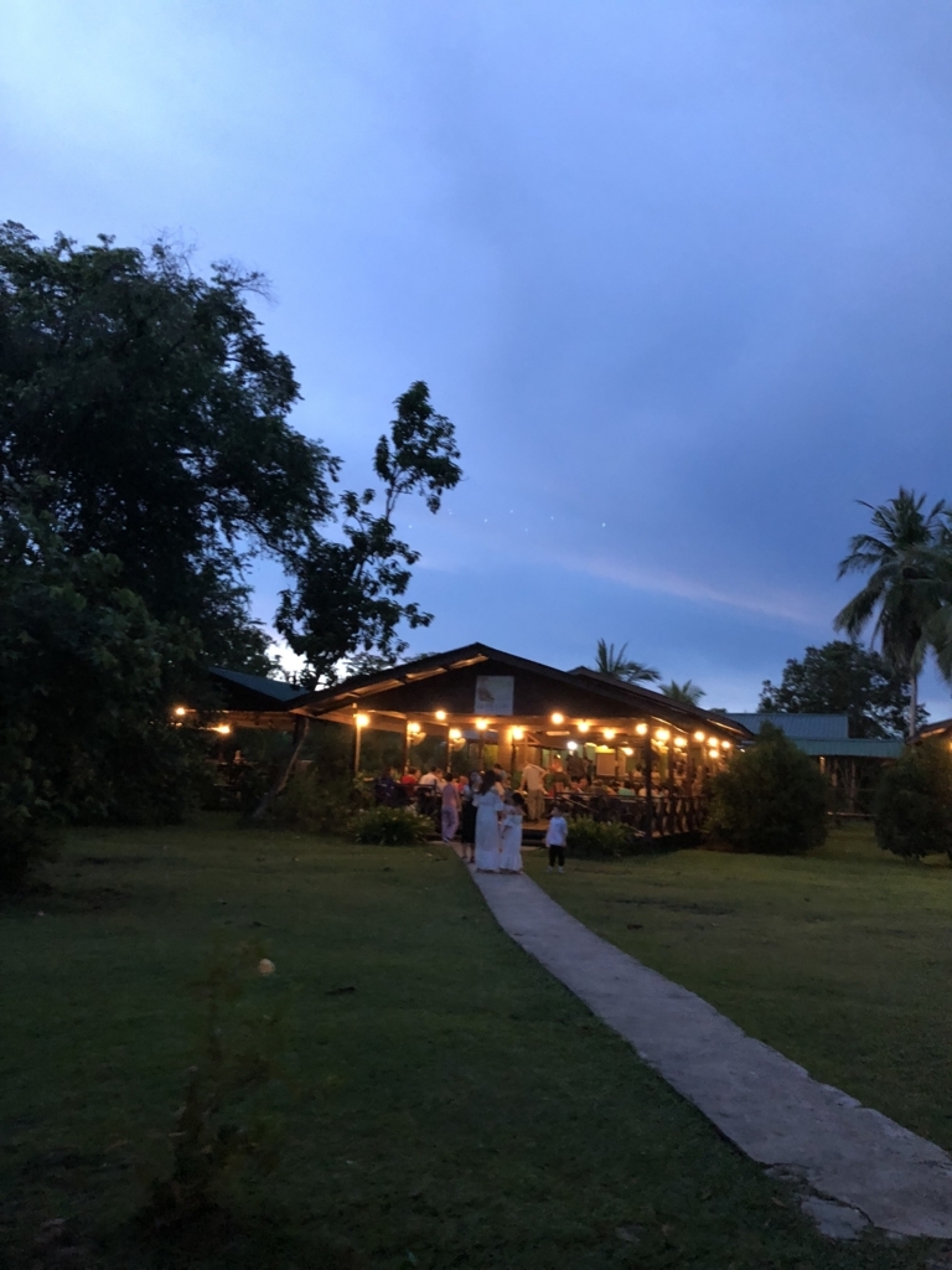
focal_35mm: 28
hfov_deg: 49.7
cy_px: 635
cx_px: 476
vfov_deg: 63.4
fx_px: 1027
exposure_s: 1/5
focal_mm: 4
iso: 100
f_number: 1.8
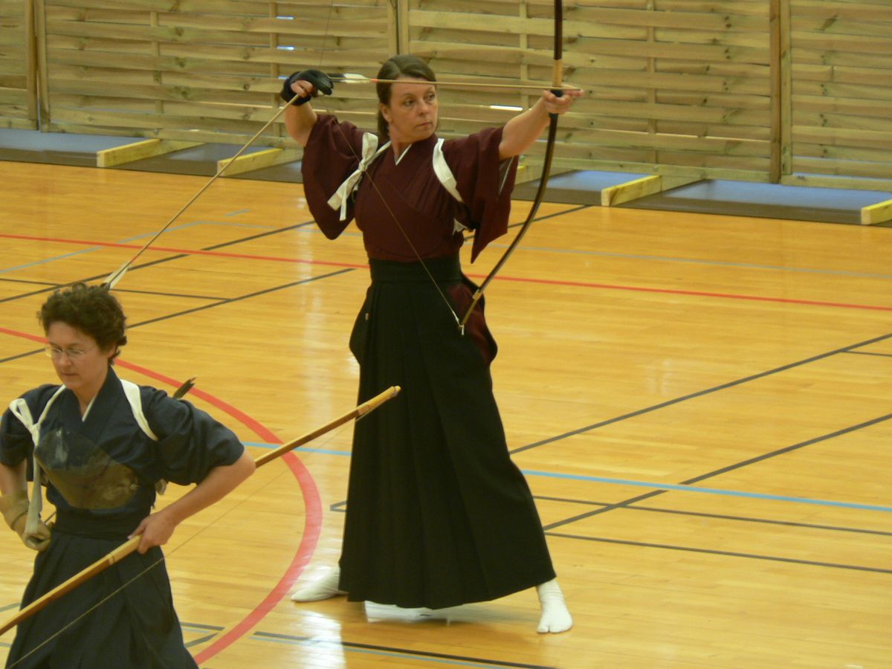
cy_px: 334
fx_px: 7138
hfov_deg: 7.2
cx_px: 446
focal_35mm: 277
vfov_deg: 5.4
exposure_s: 1/20
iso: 100
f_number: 3.3
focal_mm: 46.2
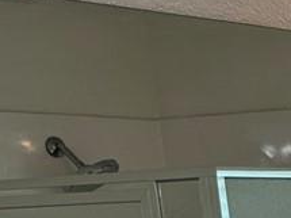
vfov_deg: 7.7
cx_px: 1007
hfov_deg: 8.3
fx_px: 1504
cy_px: 513
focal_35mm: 179
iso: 64
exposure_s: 1/120
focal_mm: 6.86
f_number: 1.78
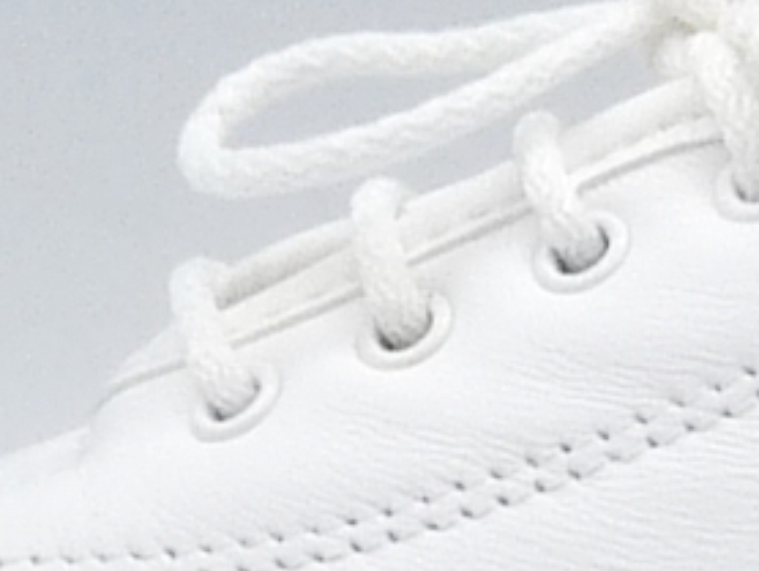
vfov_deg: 4.5
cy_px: 735
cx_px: 704
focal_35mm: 328
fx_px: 7198
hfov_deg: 6.0
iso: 100
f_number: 5.6
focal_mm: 5.8
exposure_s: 1/200
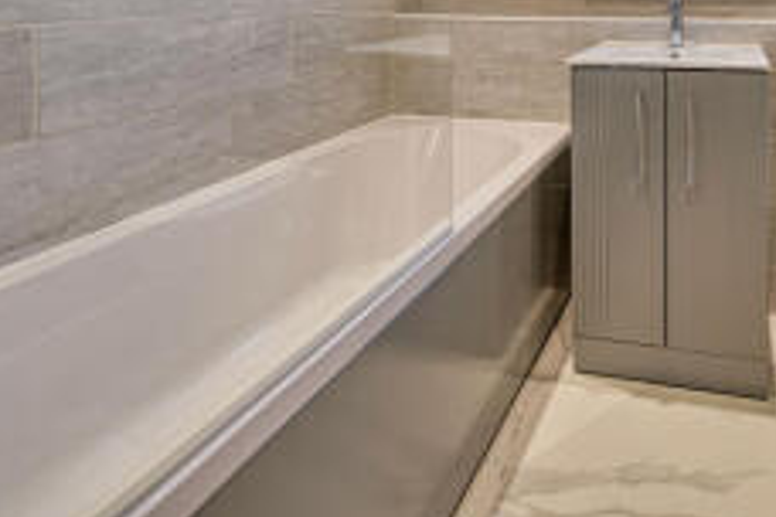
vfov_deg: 43.2
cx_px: 606
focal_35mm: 25
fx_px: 539
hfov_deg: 65.9
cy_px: -12
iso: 125
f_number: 2.8
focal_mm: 12
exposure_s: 1/30
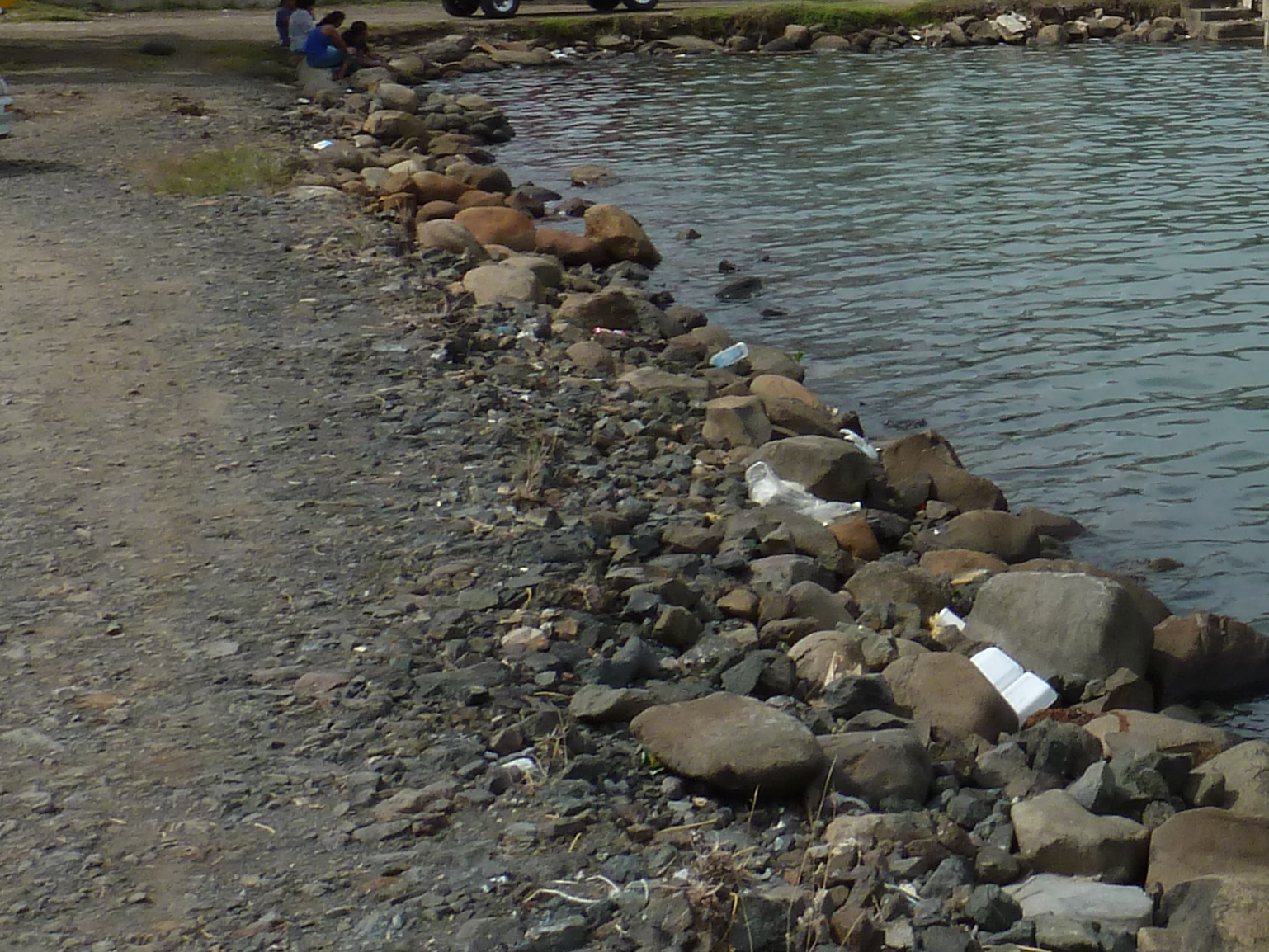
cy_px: -85
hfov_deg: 26.2
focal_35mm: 65
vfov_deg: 21.5
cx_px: 1569
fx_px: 2383
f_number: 5.6
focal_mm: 4.1
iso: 80
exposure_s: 1/500
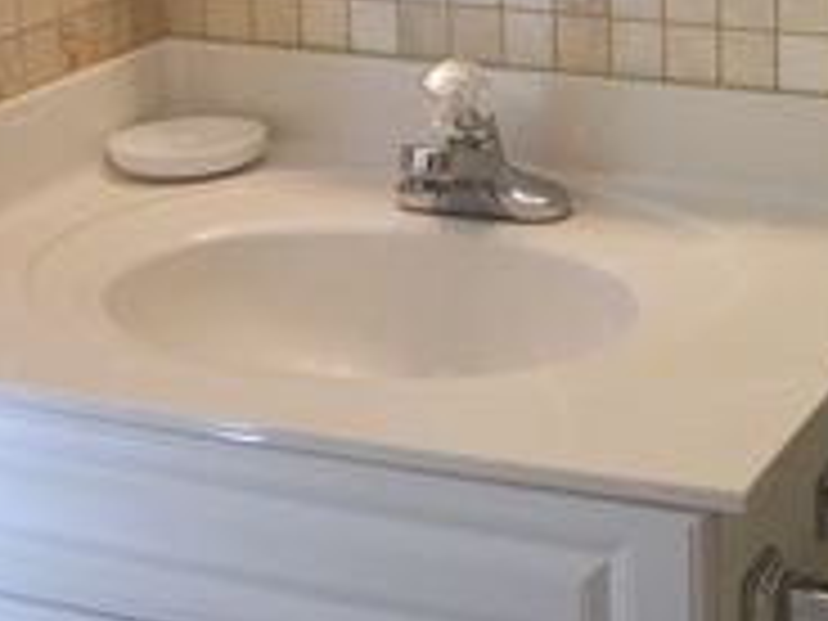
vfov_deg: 16.6
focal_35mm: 87
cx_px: 864
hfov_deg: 21.6
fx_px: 2081
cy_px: -2
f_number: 2.9
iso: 80
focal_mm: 5.7
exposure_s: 1/50
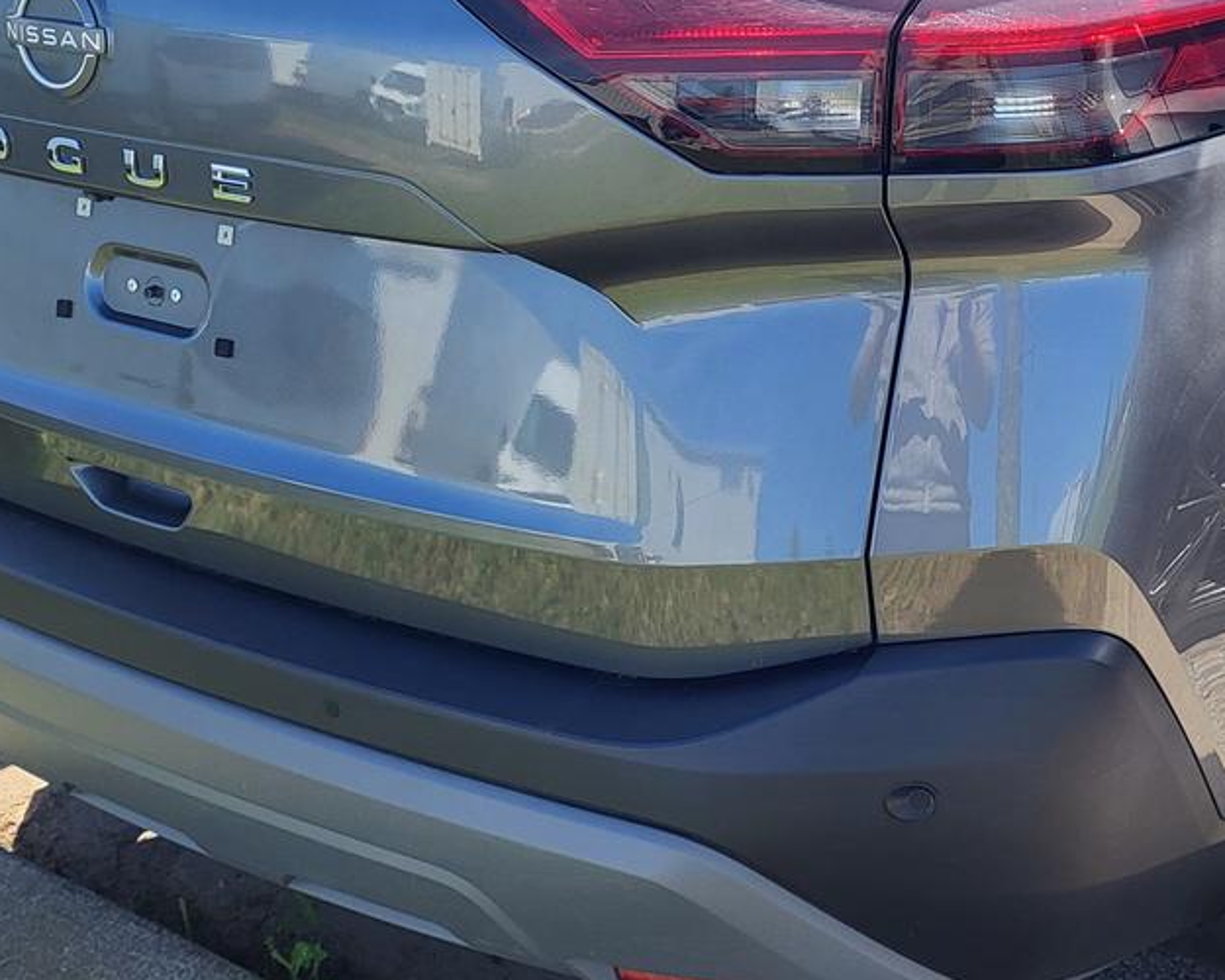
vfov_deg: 28.7
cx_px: 841
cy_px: 231
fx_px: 1885
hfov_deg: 35.6
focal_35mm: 52
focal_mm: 5.4
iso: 40
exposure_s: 1/1044
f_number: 1.8
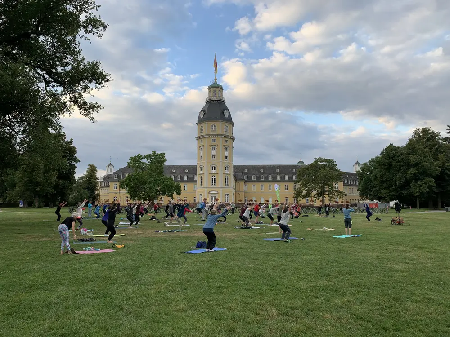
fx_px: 338
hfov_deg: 67.3
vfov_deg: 53.1
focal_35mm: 26
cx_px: 225
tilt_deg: +5.9
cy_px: 168
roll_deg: +0.3
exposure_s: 1/356
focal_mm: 4.25
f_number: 1.8
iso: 25
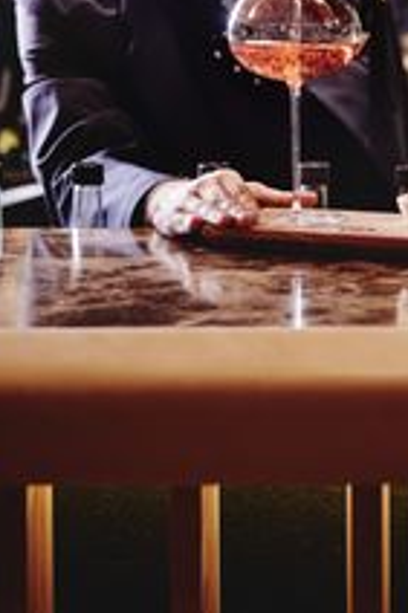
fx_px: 2060
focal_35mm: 121
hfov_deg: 11.2
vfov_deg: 16.5
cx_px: 395
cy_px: -14
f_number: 3.5
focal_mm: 50
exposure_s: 1/60
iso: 320
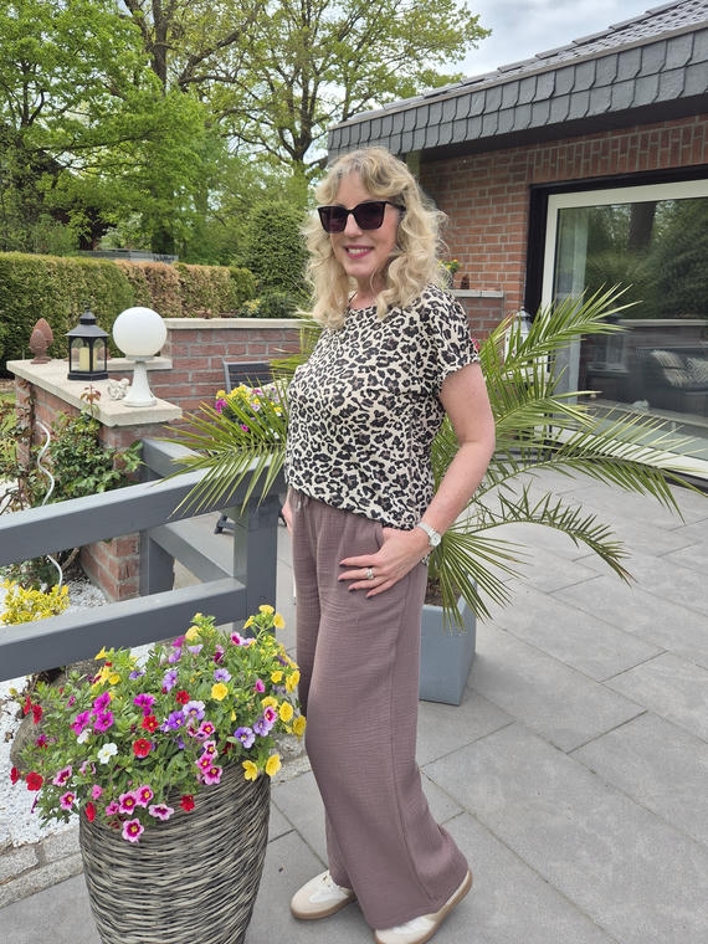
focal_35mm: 23
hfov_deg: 58.9
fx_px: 627
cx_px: 354
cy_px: 472
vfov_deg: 73.9
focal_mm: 5.4
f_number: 1.8
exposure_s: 1/408
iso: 25
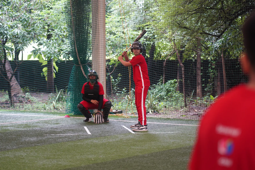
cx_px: 128
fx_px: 744
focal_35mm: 105
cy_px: 85
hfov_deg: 19.5
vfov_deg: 13.0
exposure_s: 1/160
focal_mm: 105
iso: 1000
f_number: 4
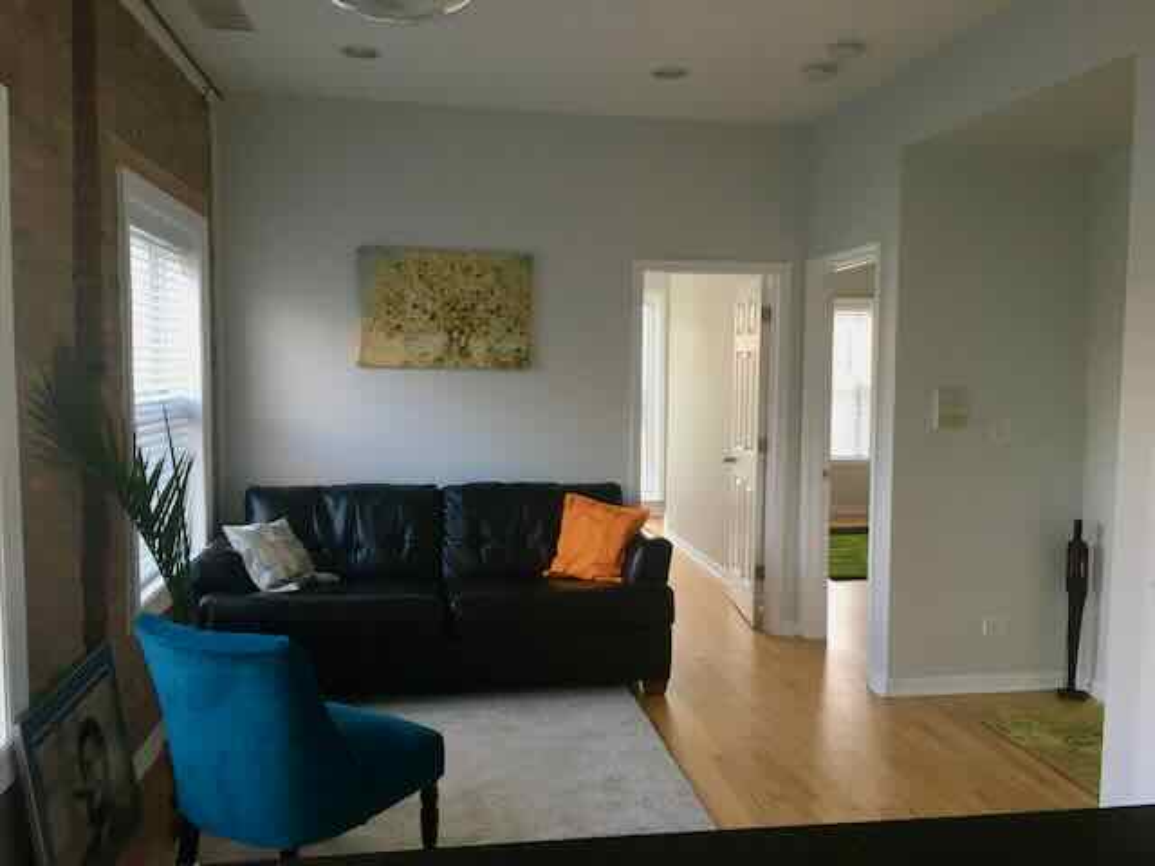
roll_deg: -0.5
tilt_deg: -4.3
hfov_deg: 61.7
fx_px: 968
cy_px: 433
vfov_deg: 48.2
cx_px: 578
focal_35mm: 29
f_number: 2.2
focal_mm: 4.15
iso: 80
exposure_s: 1/30
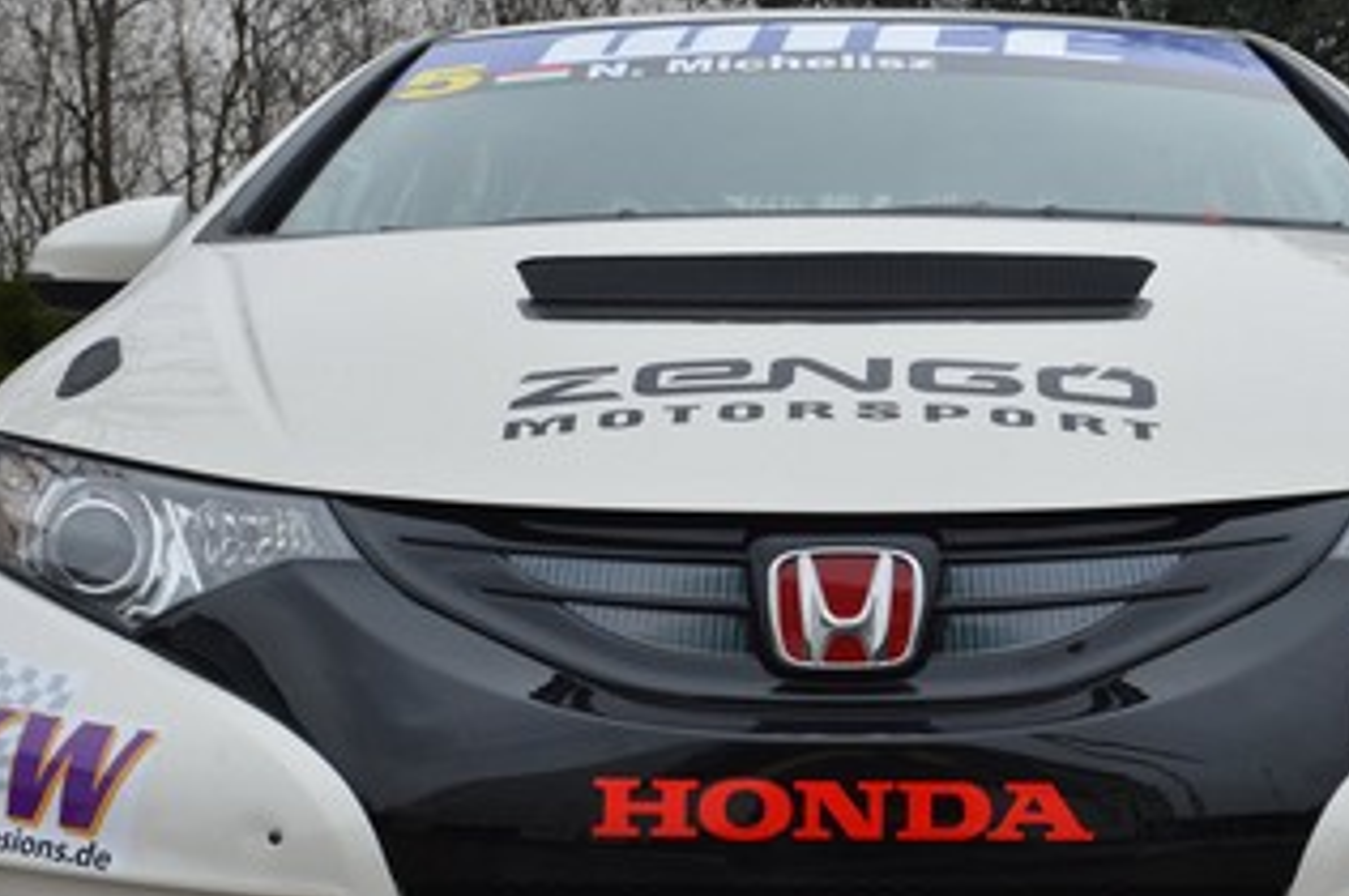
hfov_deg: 26.6
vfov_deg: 17.9
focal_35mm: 76
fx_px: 2845
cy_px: 595
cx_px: 837
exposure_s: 1/100
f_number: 11
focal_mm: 48
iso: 400
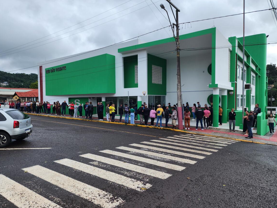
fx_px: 192
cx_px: 139
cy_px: 107
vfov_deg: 56.8
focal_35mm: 24
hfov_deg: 71.6
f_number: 1.8
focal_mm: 6.4
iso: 12
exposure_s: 1/376
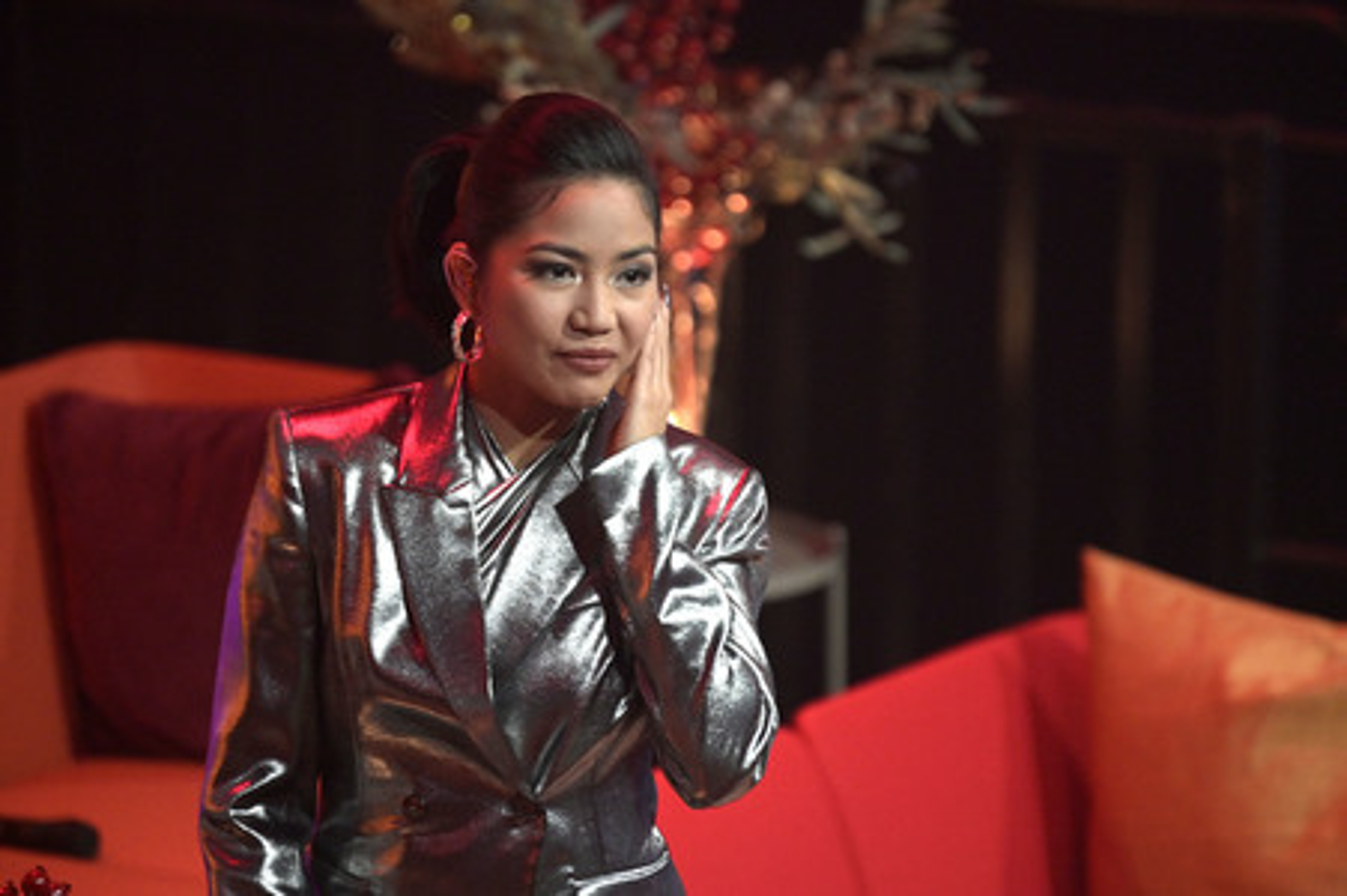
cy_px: 448
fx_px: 10469
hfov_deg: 7.4
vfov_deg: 4.9
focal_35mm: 280
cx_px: 674
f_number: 4
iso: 4000
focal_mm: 280
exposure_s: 1/320
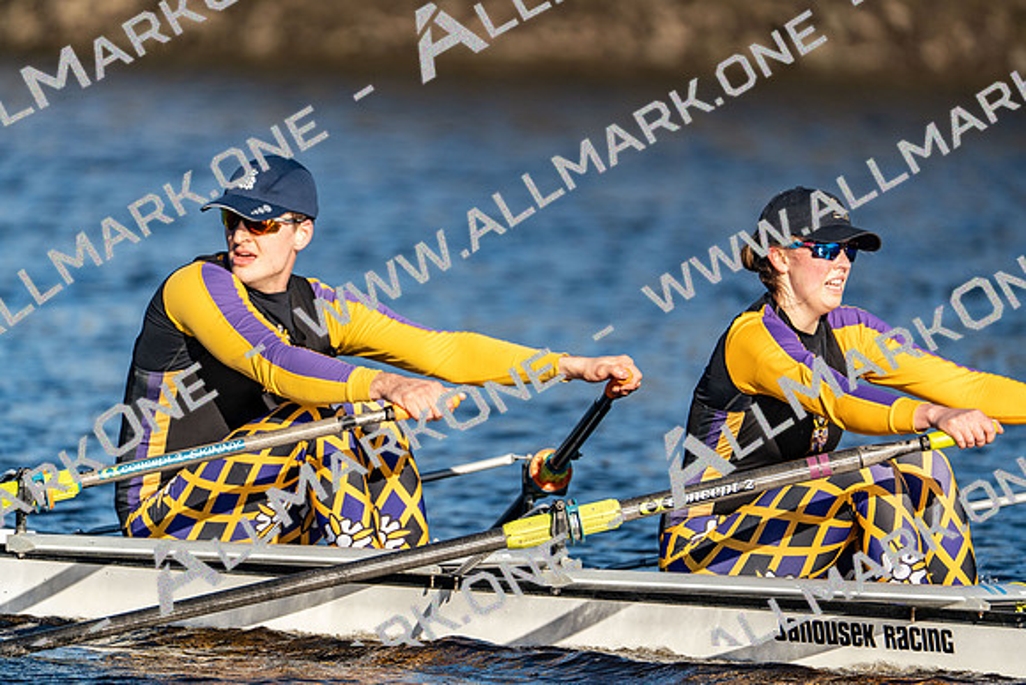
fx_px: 17103
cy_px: 342
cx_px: 513
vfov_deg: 2.3
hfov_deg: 3.4
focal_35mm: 600
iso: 400
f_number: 6.3
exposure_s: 1/2000
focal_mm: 600
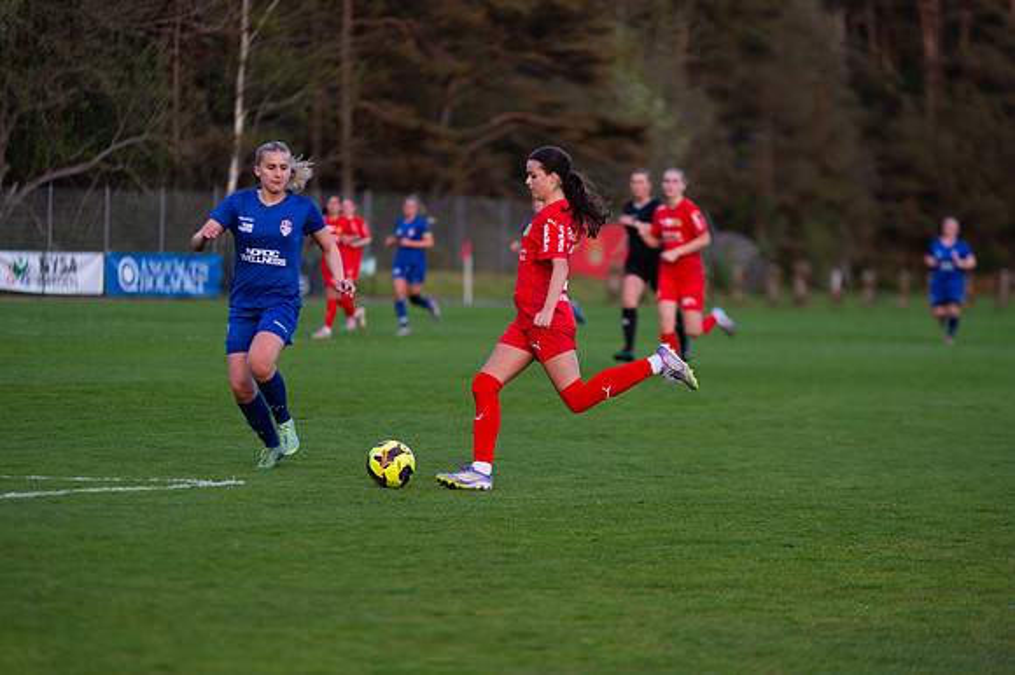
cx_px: 508
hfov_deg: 11.1
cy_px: 338
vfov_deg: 7.4
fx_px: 5213
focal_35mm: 185
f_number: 3.2
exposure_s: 1/1000
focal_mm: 185
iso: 560
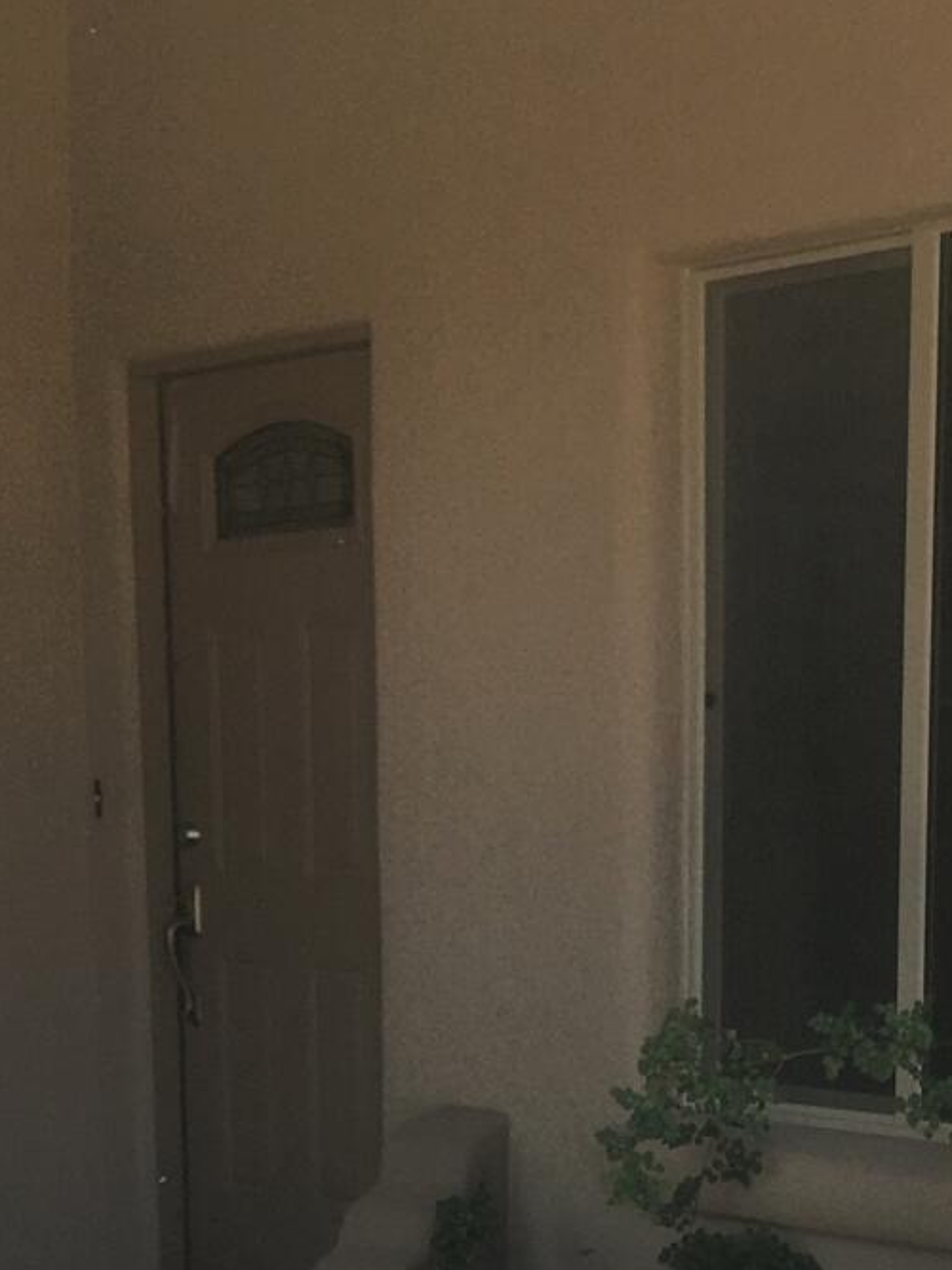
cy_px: 1502
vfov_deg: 21.0
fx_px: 3191
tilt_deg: -15.1
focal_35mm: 87
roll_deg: -1.0
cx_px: 539
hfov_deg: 17.0
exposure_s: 1/409
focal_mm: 4.15
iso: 25
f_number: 2.2
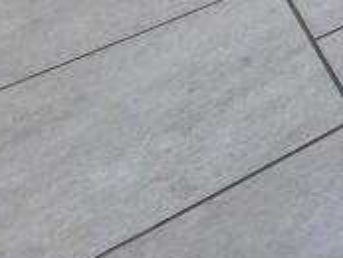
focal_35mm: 77
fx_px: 764
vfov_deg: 11.9
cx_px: 898
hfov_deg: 13.6
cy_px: -476
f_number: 2.2
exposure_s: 1/900
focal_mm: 2.2
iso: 50
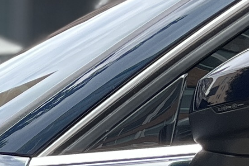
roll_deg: -0.1
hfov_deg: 9.2
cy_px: 494
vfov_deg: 6.4
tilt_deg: -6.2
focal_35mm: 198
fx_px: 1369
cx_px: -378
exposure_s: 1/684
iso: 50
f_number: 1.6
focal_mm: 5.1
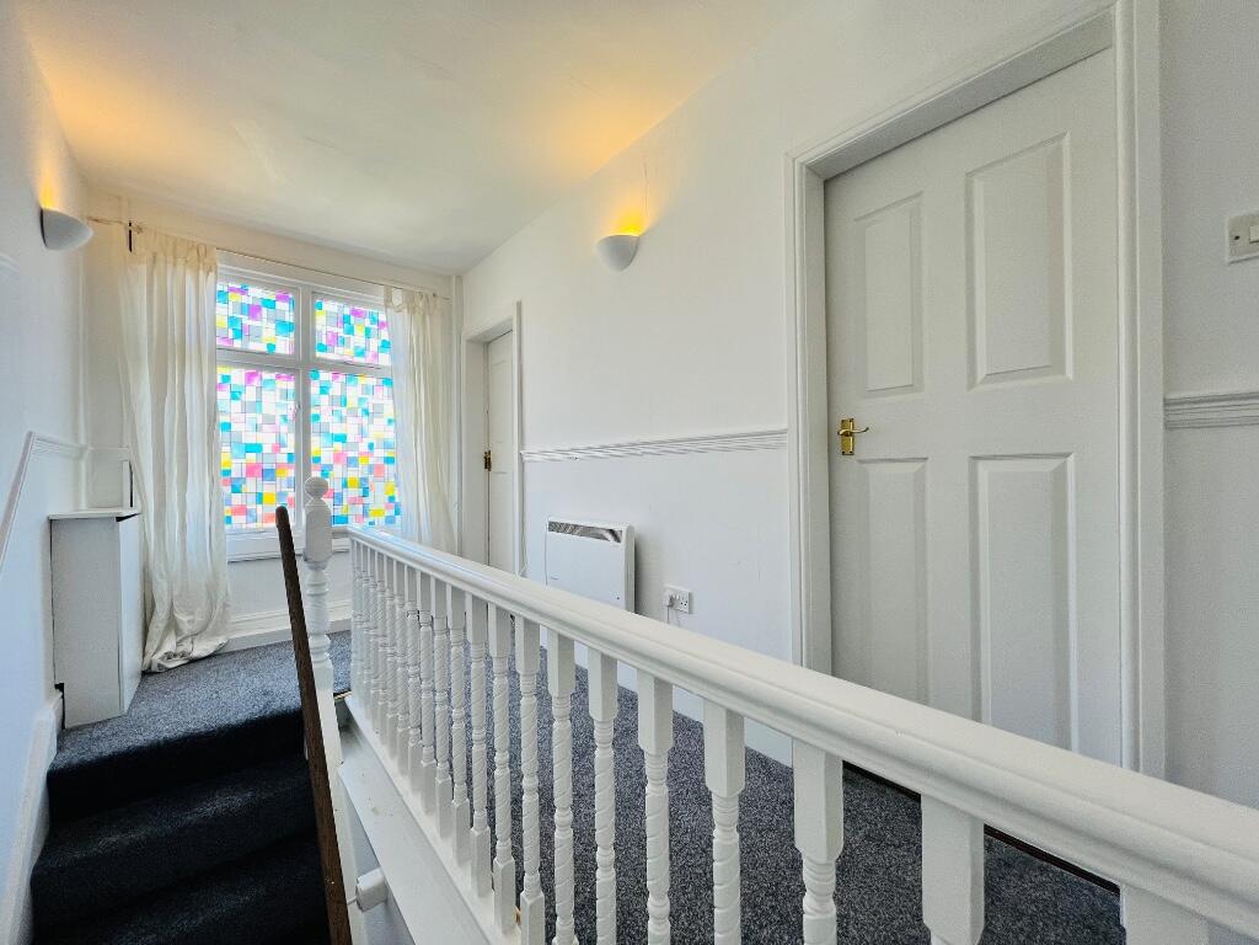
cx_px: 630
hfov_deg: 106.2
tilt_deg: -0.4
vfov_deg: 89.9
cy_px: 472
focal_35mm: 13
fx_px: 473
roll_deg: +0.7
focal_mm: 1.57
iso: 80
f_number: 1.8
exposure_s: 1/100
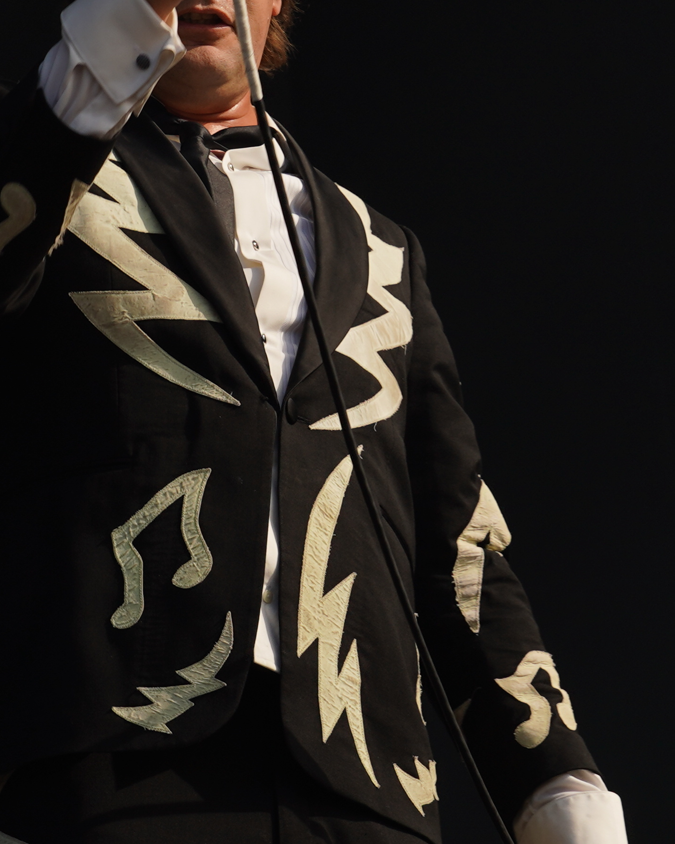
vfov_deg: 10.0
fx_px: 4820
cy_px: 225
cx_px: 372
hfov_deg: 8.0
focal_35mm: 193
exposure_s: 1/400
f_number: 8
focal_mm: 61
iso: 100
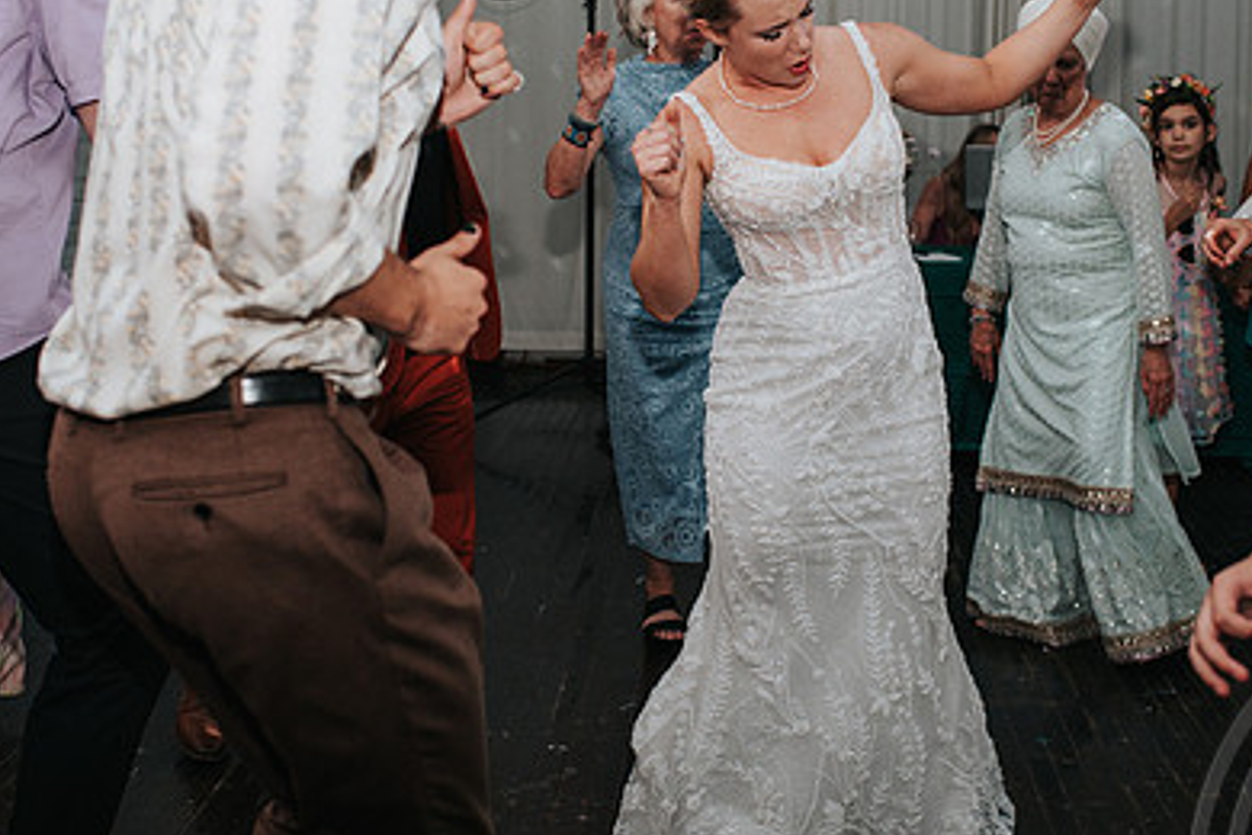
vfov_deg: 25.9
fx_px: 1808
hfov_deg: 38.1
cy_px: 334
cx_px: 690
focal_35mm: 52
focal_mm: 35
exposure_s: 1/200
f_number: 2.8
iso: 1000
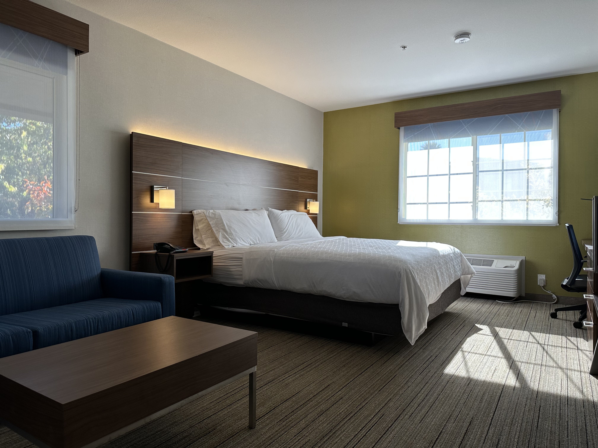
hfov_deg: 71.6
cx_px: 299
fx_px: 415
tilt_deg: -1.9
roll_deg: -0.7
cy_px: 224
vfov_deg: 56.8
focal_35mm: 24
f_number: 1.78
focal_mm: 6.86
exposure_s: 1/332
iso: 80
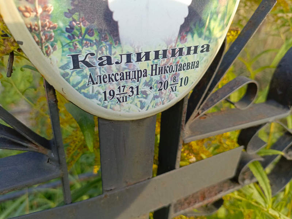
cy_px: 110
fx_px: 211
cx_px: 146
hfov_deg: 69.4
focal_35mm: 25
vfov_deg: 54.9
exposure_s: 1/237
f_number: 1.69
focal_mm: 4.76
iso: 110
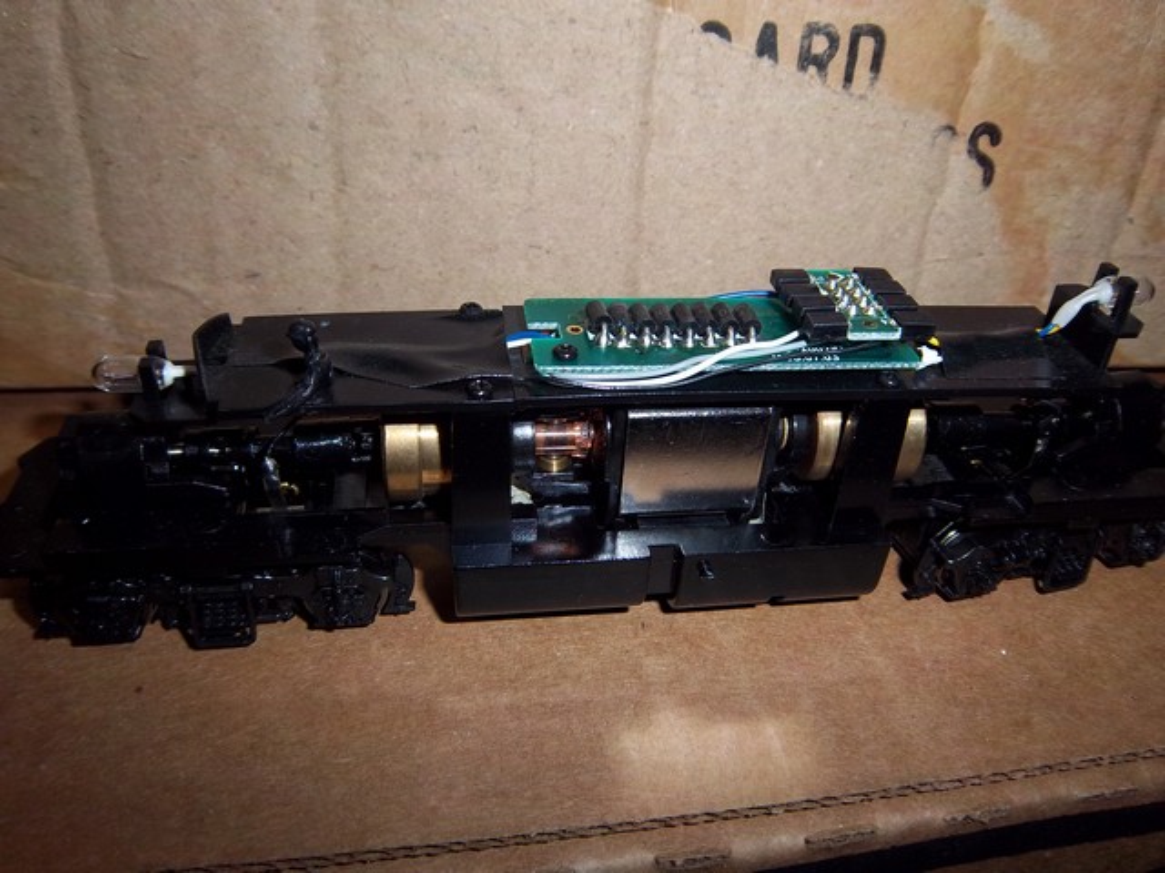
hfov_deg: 63.4
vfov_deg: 49.7
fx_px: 942
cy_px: 436
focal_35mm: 28
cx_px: 582
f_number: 3.5
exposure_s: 1/30
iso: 64
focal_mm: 5.05
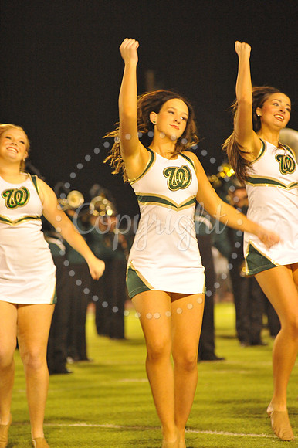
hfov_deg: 6.9
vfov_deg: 10.3
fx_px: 2486
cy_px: 224
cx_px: 149
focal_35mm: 200
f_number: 5
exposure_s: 1/200
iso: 6400
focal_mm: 200
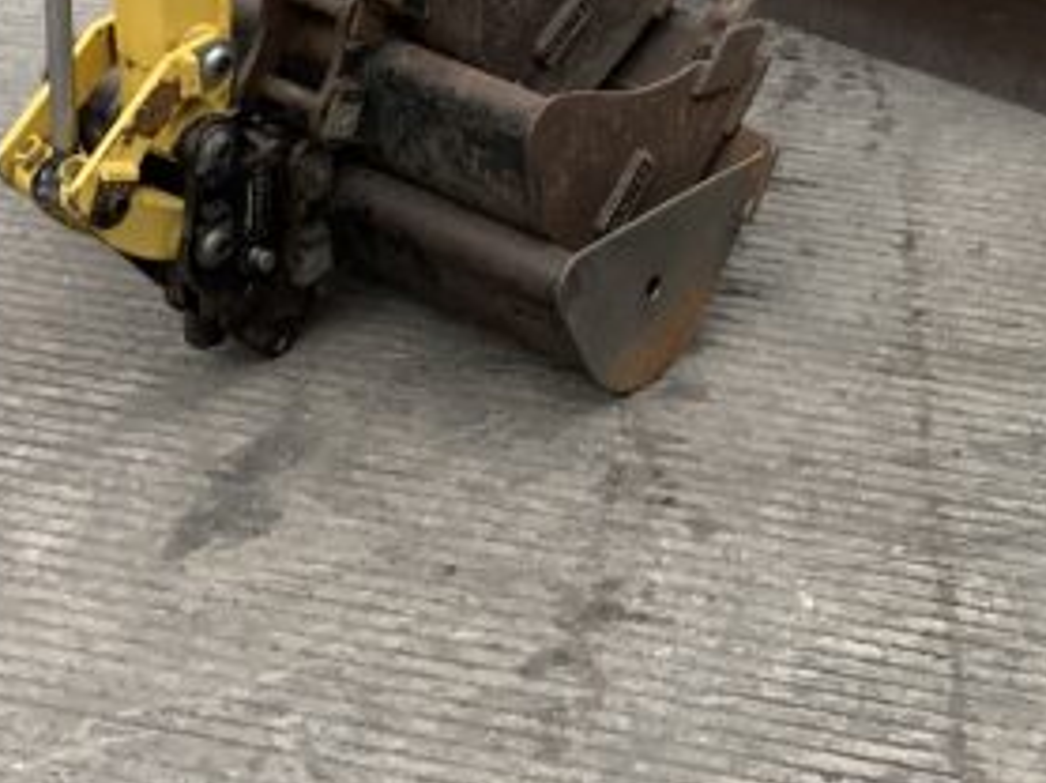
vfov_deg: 12.6
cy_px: -614
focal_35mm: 107
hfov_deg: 18.1
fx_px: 3230
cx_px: 967
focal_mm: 3
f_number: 1.8
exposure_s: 1/442
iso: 16
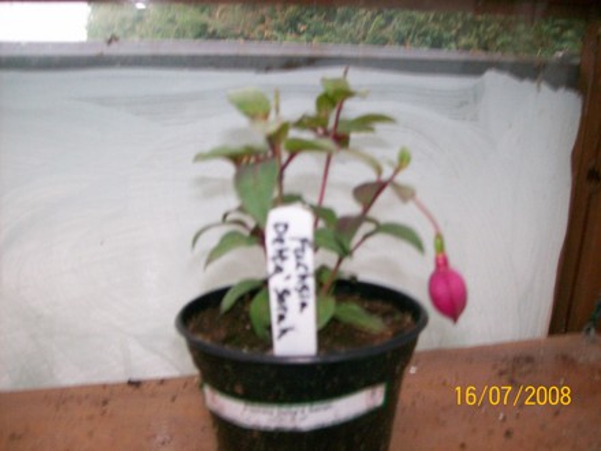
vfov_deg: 39.7
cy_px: 226
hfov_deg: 51.4
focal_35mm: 36
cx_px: 300
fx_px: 625
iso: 140
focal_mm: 6
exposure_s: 1/64
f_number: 2.7
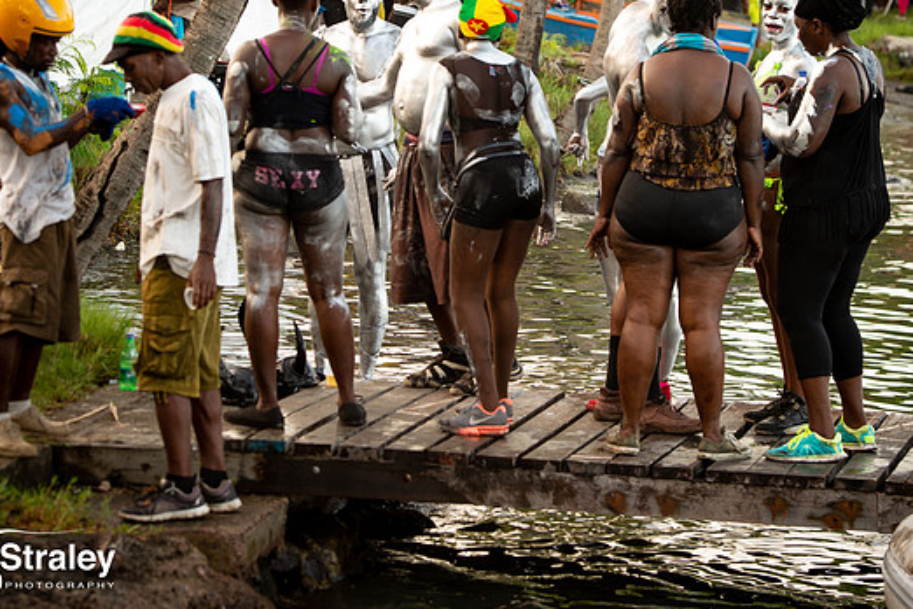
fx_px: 3702
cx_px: 487
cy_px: 129
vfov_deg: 9.4
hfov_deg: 14.1
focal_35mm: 146
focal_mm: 92
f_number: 5
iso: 400
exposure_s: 1/200
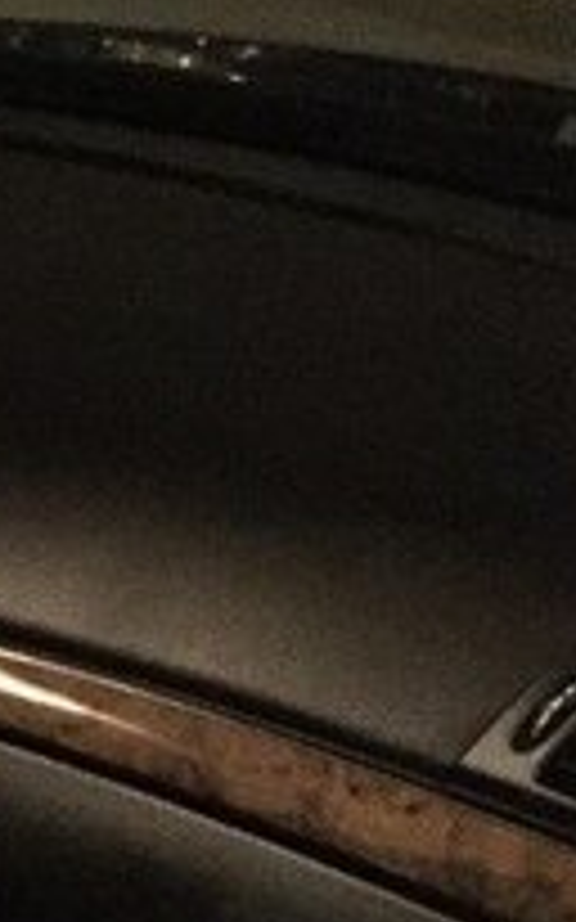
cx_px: -738
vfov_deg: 20.7
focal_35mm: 99
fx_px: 2488
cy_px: 771
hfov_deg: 11.3
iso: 2000
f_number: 2.2
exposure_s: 1/17
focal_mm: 4.15
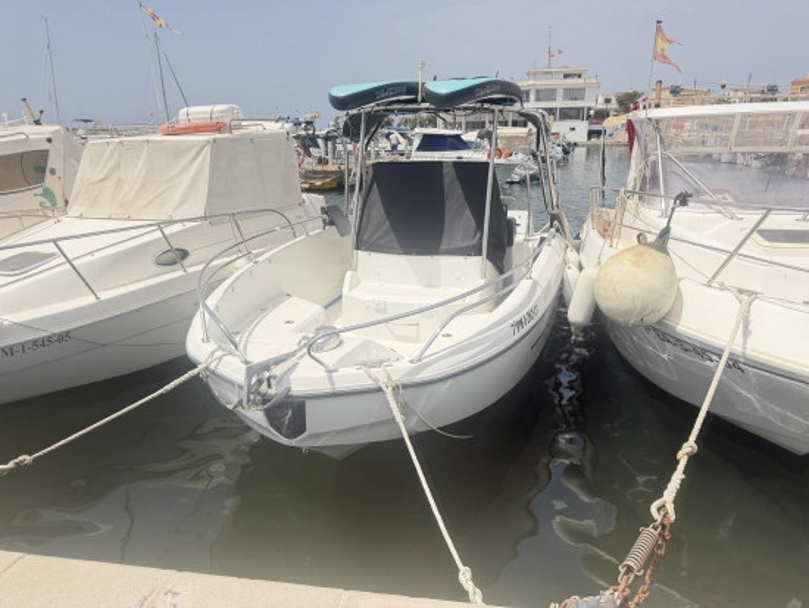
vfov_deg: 56.9
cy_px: 304
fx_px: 561
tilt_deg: -16.4
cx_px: 404
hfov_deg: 71.6
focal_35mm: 24
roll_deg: +0.6
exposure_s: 1/3953
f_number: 1.78
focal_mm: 6.76
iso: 125
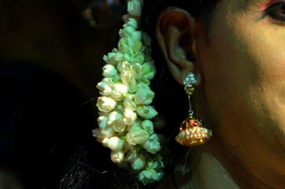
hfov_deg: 5.3
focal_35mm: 387
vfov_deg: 3.5
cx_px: 285
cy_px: 285
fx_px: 3057
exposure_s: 1/320
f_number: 4.5
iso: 800
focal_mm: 70
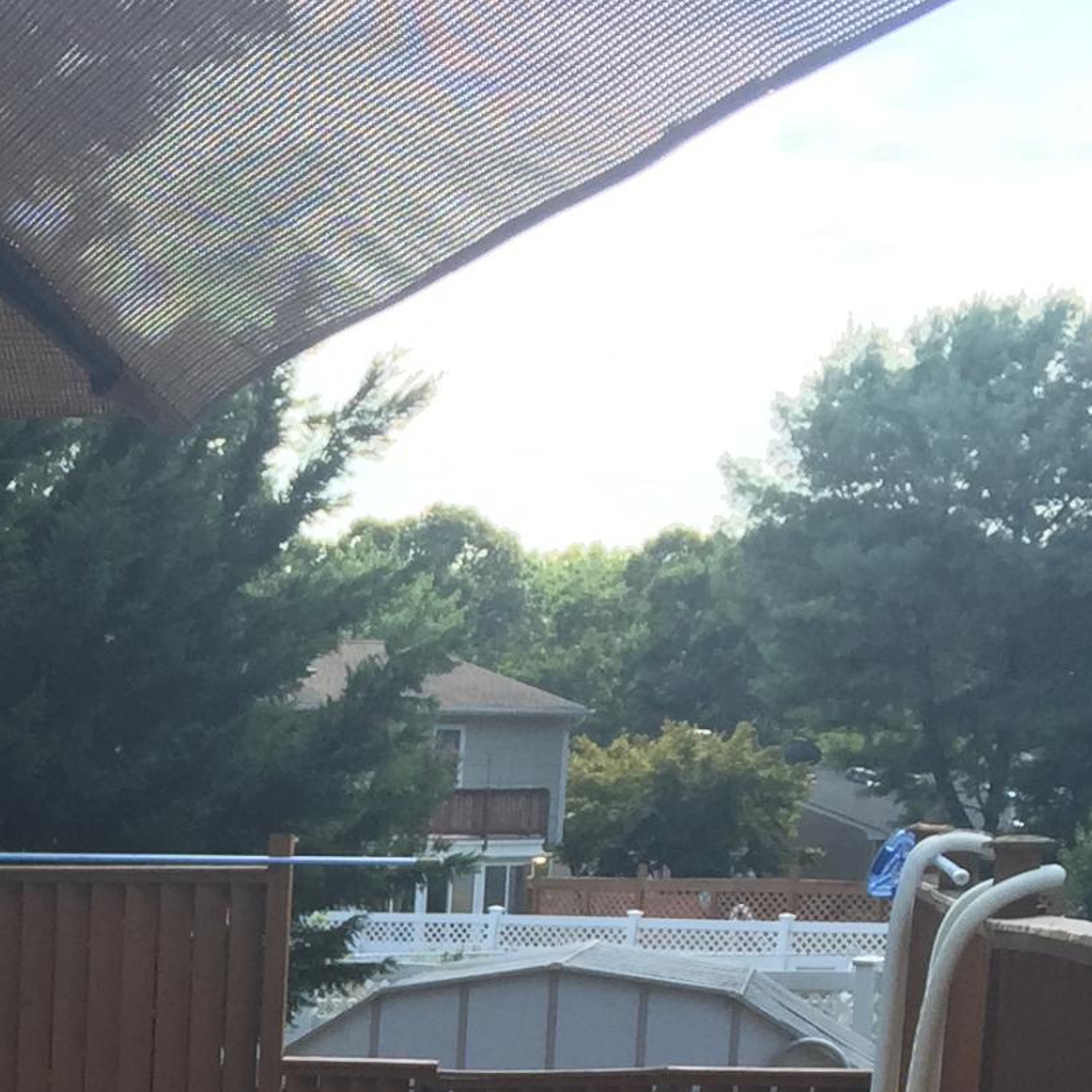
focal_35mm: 96
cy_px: 1445
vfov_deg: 17.0
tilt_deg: -8.3
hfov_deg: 16.5
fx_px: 3426
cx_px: -556
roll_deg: -1.8
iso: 32
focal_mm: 4.15
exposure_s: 1/465
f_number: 2.2
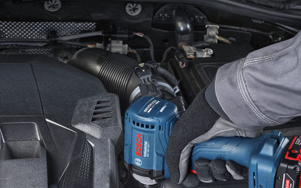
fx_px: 583
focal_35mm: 71
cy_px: 159
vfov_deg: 18.1
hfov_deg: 28.6
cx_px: 224
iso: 800
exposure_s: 1/80
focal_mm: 53.6
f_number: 13
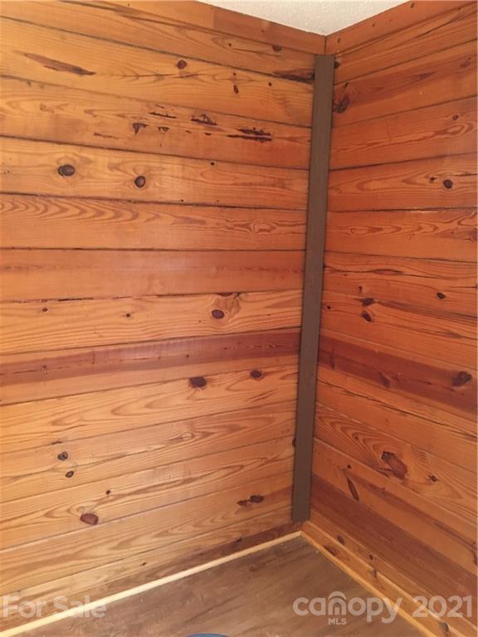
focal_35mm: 29
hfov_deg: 48.2
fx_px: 534
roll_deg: -2.5
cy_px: 318
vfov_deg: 61.7
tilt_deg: -8.5
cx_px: 239
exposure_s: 1/15
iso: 250
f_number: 2.2
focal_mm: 4.15
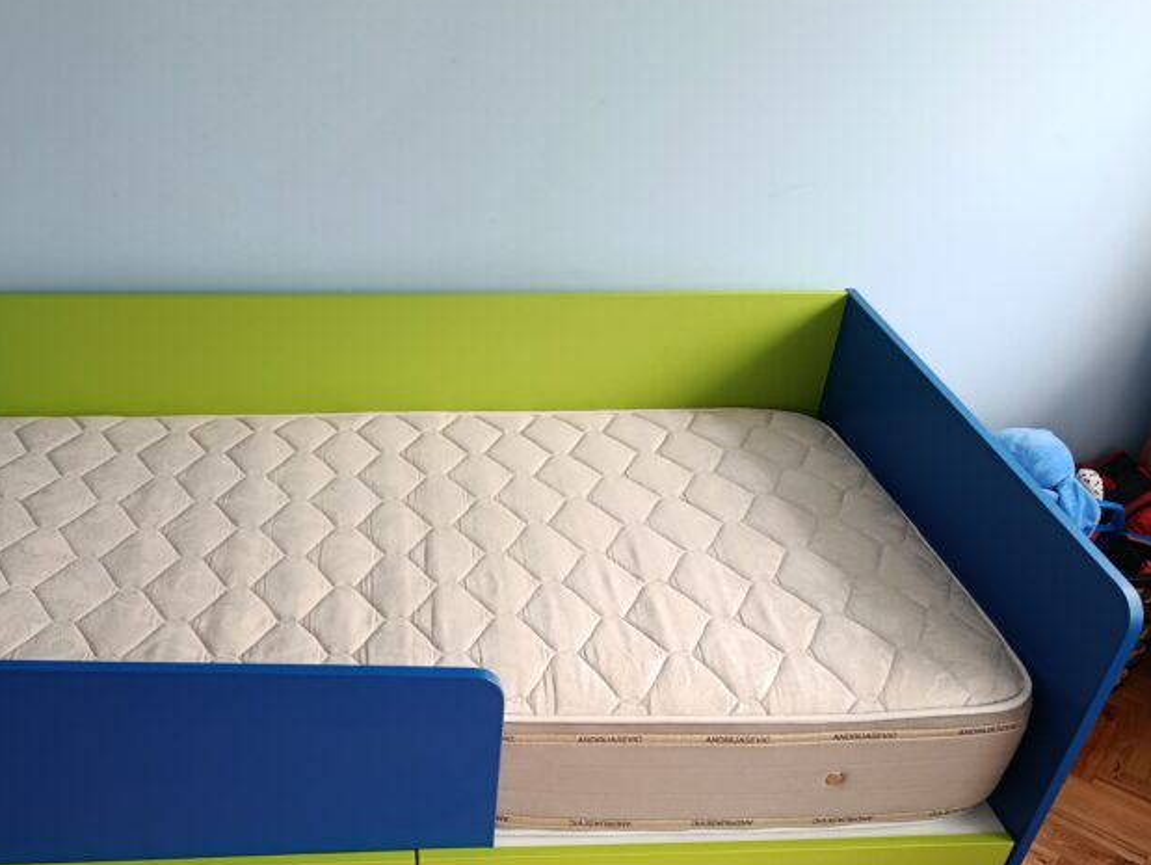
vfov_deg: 45.2
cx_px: 411
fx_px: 1031
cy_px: 532
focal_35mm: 31
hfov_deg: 57.4
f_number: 1.7
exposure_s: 1/100
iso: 480
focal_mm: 5.24
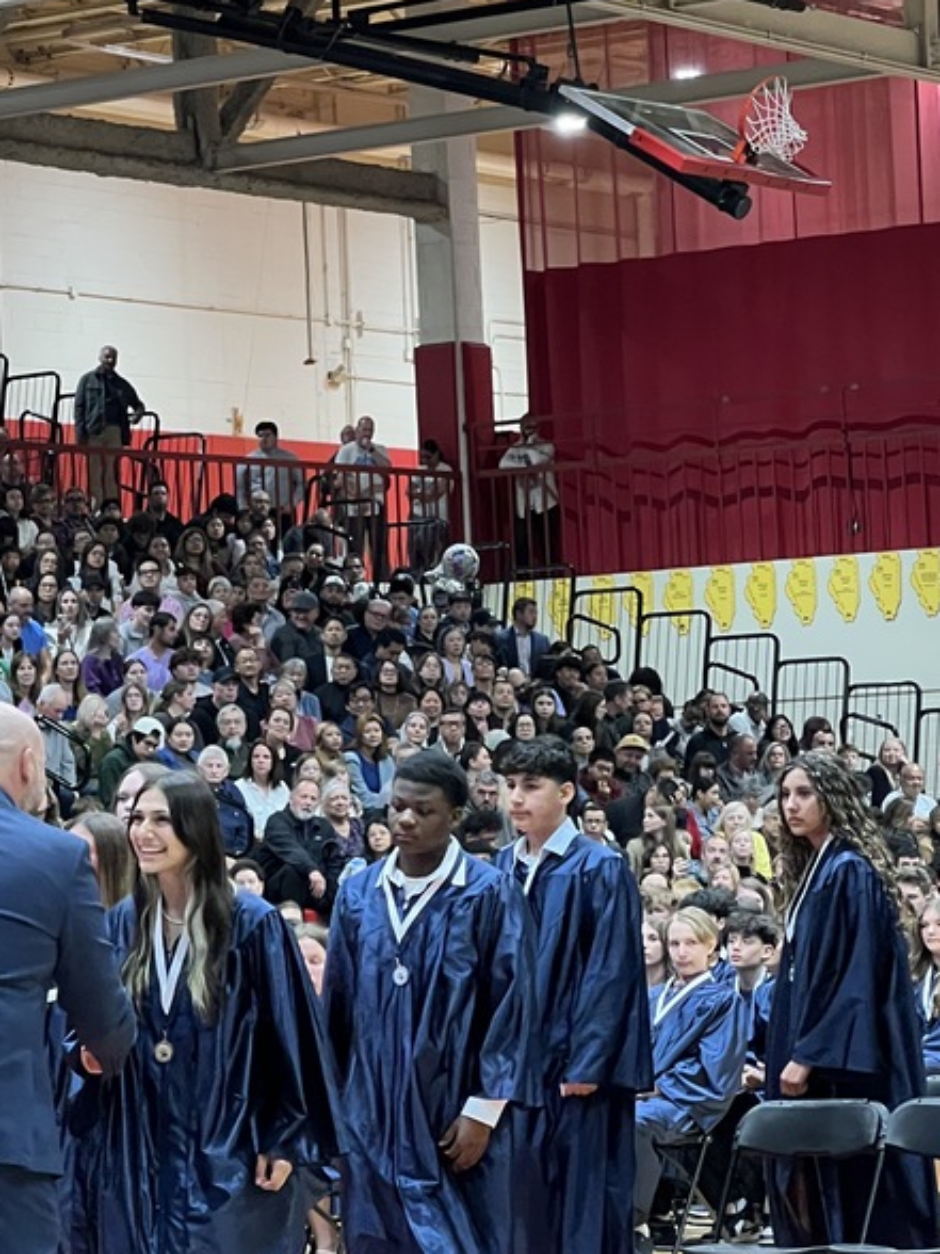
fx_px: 4852
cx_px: 343
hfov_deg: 11.1
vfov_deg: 14.7
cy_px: 621
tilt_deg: +3.3
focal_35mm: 134
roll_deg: +2.9
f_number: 2.8
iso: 640
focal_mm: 9
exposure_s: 1/60
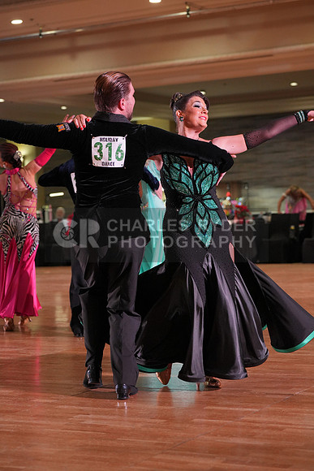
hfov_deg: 17.5
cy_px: 236
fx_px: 1020
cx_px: 157
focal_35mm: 78
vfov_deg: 26.0
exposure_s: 1/500
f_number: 4
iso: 2000
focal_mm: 78
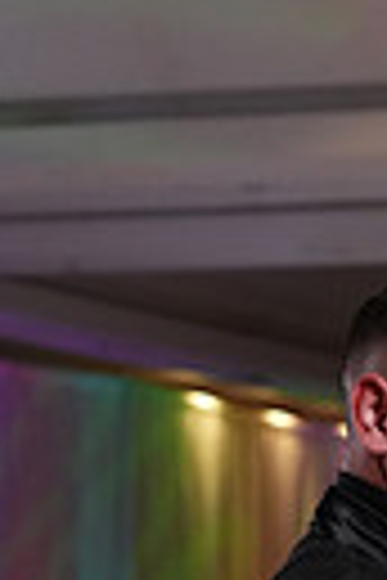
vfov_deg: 6.9
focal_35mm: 293
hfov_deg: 4.6
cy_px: 1048
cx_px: 691
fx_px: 4724
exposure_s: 1/500
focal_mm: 65
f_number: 4
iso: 2000
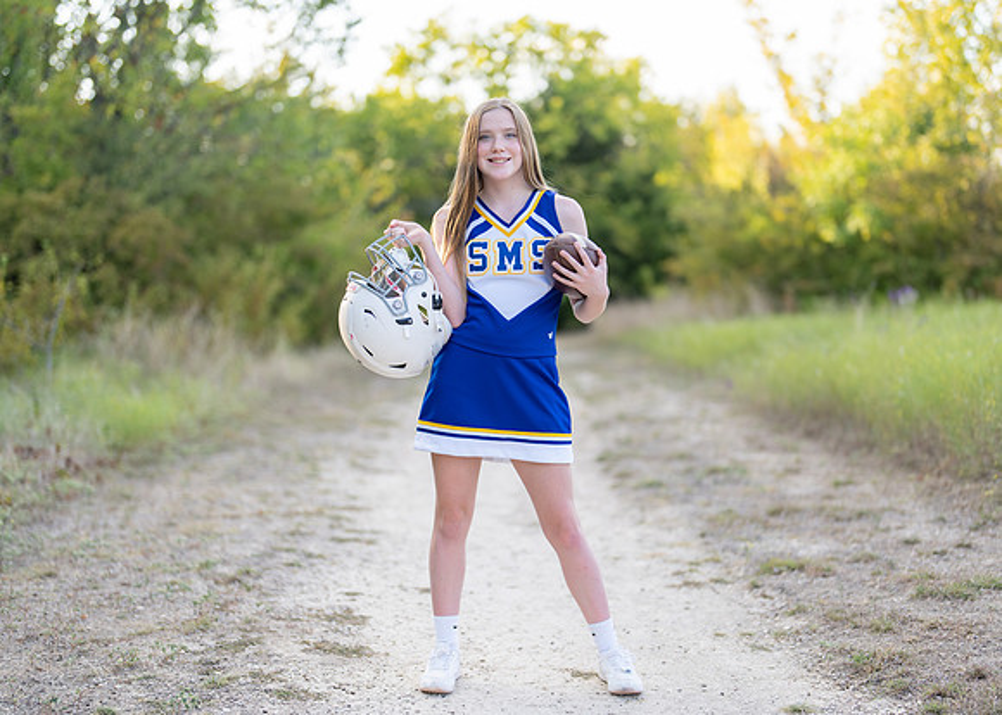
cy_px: 373
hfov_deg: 34.4
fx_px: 1619
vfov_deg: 24.9
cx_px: 517
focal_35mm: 57
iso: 100
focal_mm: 50
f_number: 1.2
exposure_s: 1/1000
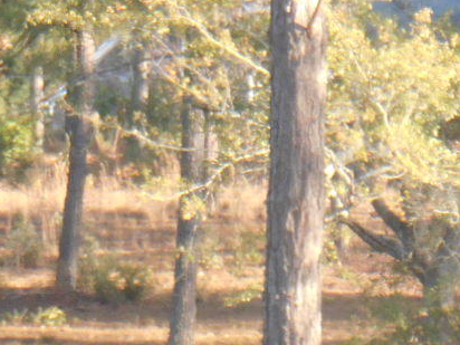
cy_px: 461
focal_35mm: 707
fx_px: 9395
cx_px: -356
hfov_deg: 2.8
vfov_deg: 2.1
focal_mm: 32.9
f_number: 6.4
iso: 200
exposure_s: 1/60
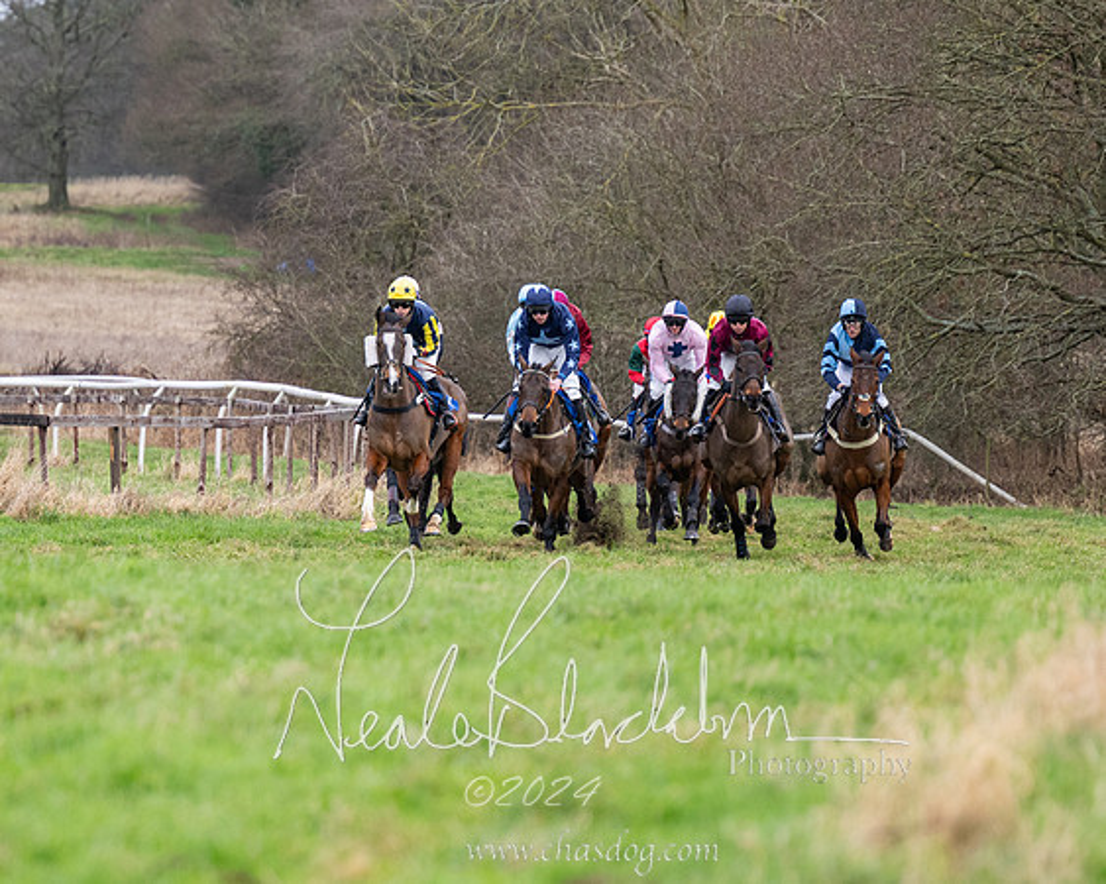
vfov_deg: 4.2
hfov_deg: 5.3
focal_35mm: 365
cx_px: 405
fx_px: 11927
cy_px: 438
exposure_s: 1/1000
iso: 800
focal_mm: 195
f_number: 4
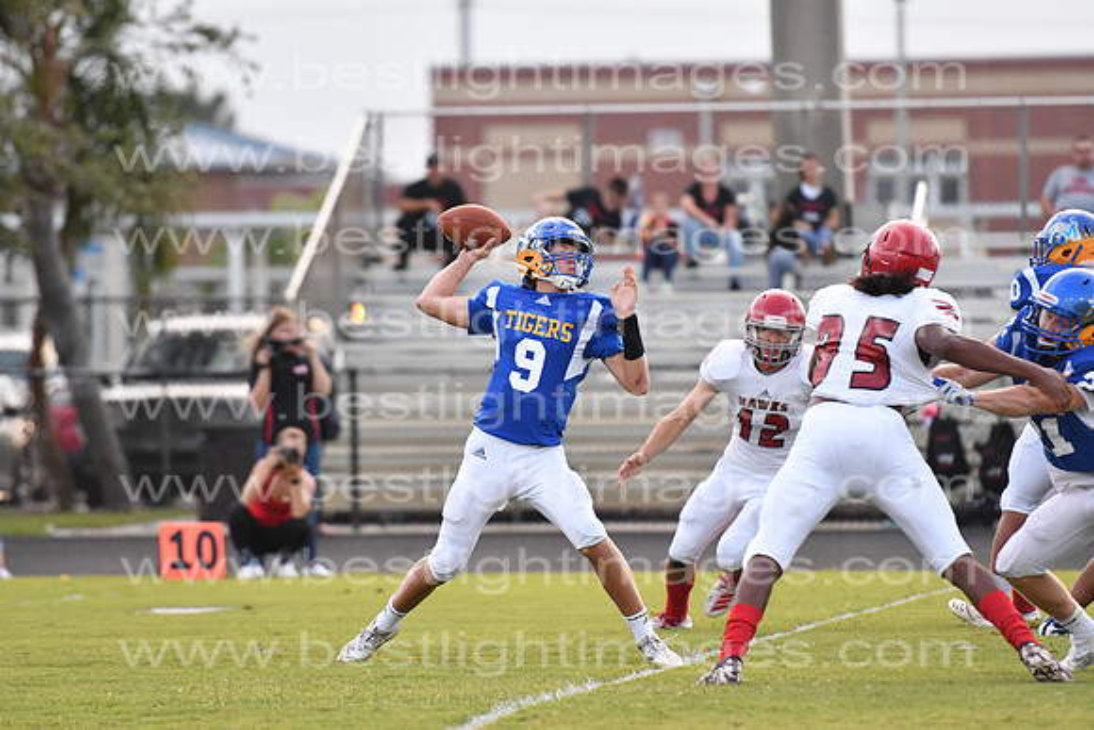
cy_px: 365
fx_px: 9118
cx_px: 547
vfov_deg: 4.6
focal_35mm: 300
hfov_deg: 6.9
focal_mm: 200
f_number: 3.2
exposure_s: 1/1000
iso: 1600
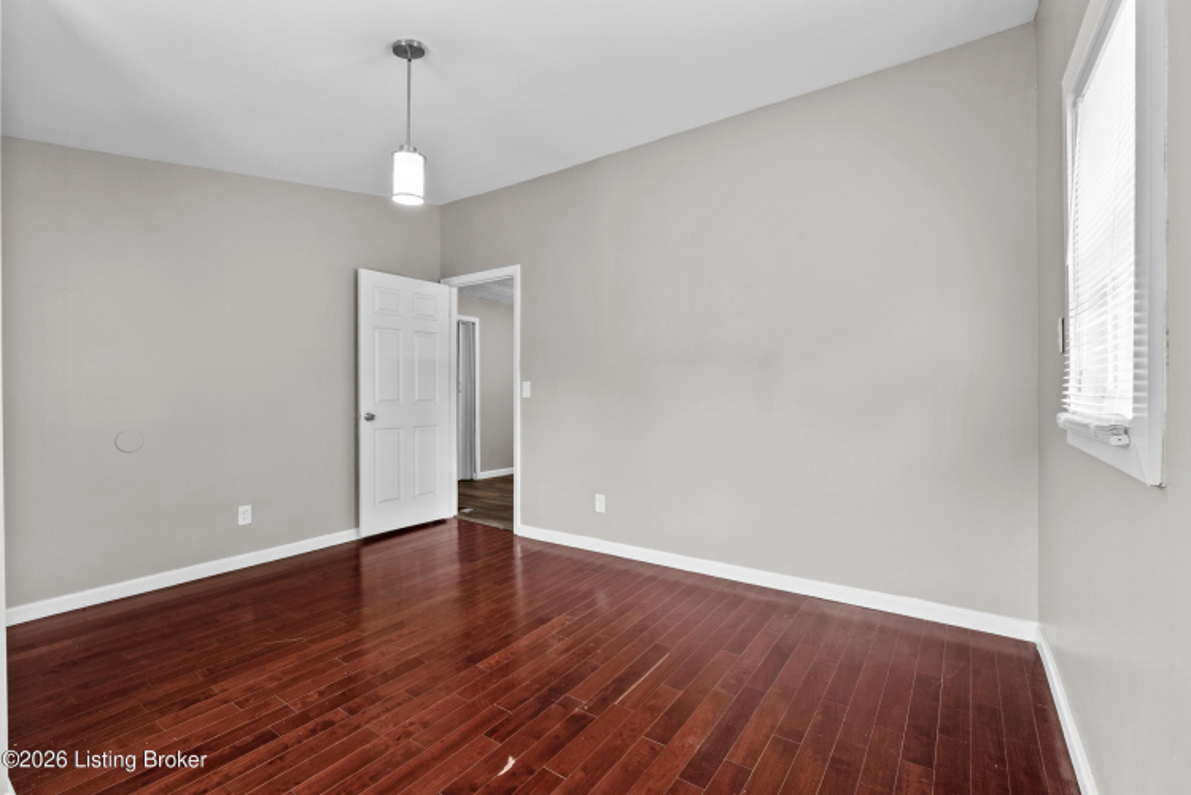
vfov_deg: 73.8
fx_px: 530
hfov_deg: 96.7
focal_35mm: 16
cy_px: 398
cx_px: 596
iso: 400
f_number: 11
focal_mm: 16
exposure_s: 1/1.25
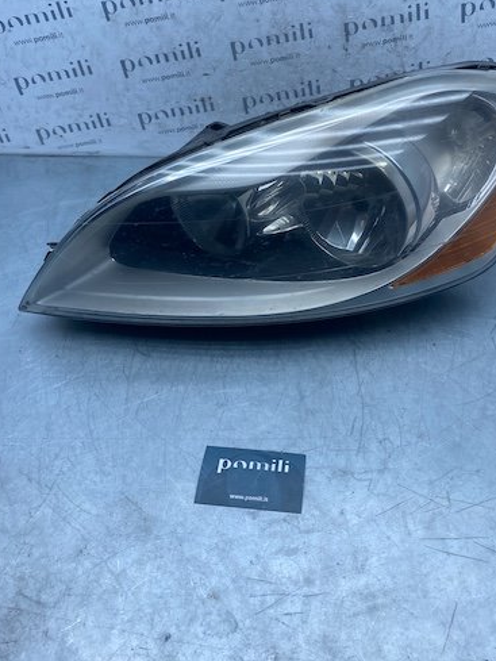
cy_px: 253
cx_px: 289
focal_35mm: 34
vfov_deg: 53.4
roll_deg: -1.9
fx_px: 649
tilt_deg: -39.5
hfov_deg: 41.7
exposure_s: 1/965
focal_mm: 4.25
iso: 32
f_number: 1.8
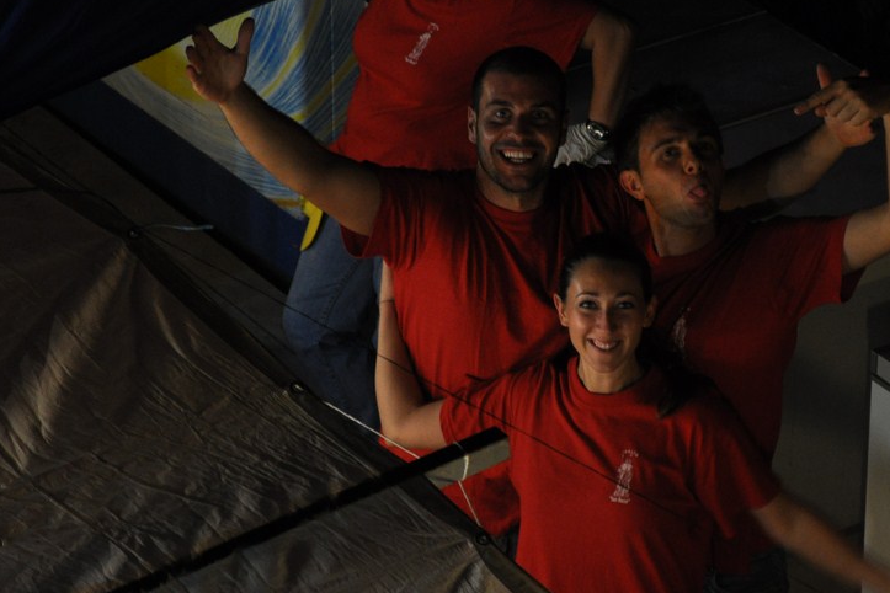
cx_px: 565
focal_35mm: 223
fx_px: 5505
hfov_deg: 9.2
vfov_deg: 6.2
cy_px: 283
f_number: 5.6
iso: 800
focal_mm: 105
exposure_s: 1/40
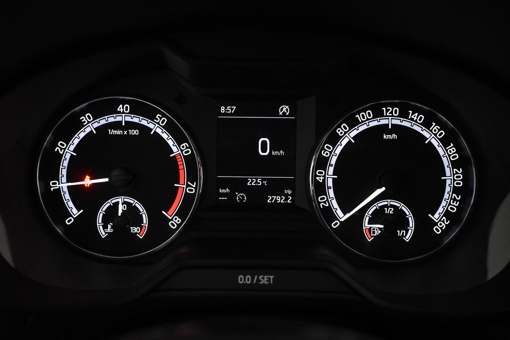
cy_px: 170
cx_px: 255
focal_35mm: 32
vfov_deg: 40.8
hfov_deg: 58.3
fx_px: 457
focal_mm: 21.5
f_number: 4.5
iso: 6400
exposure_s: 1/80
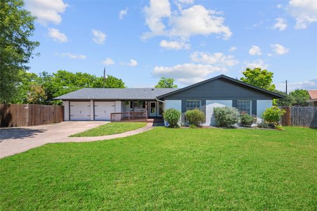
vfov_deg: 81.2
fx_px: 123
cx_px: 158
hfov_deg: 104.3
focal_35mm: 14
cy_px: 106
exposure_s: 1/60
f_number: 8
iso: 250
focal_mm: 14
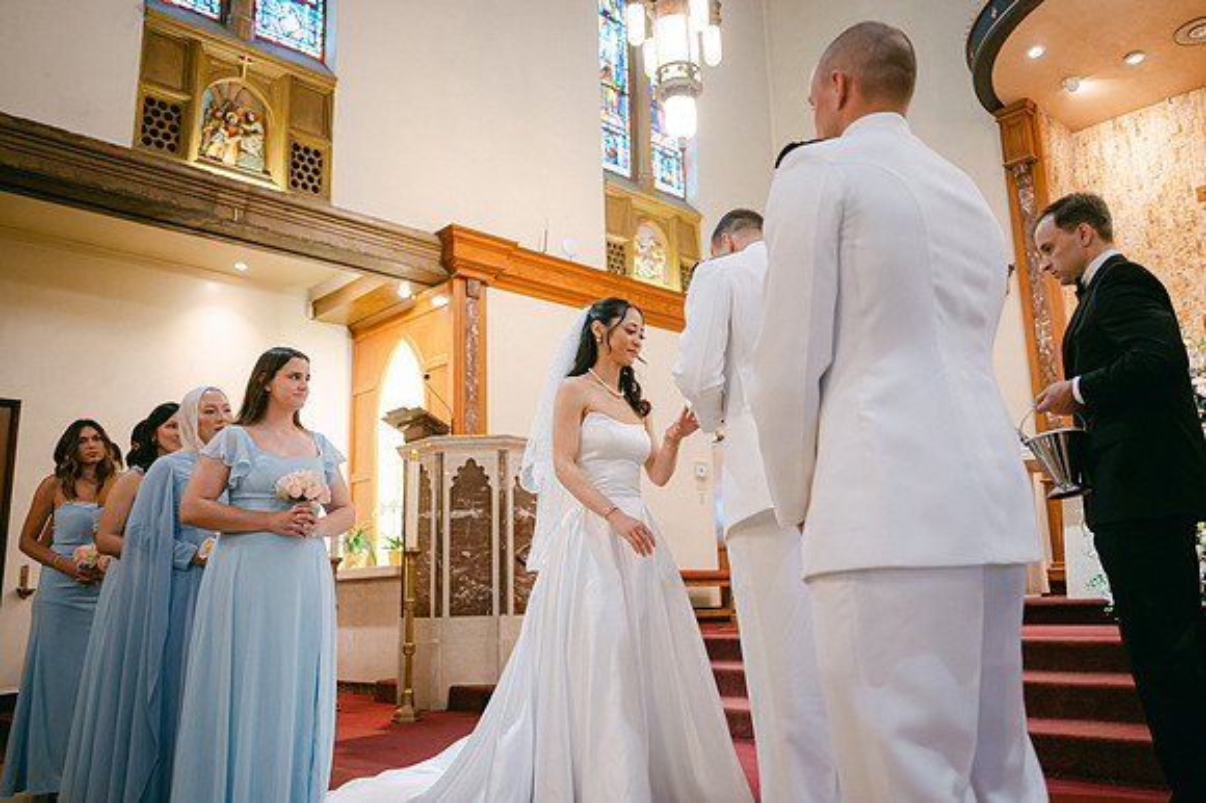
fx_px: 937
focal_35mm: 28
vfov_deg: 46.4
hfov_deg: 65.5
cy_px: 402
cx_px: 603
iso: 1000
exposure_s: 1/125
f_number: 2.8
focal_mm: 28
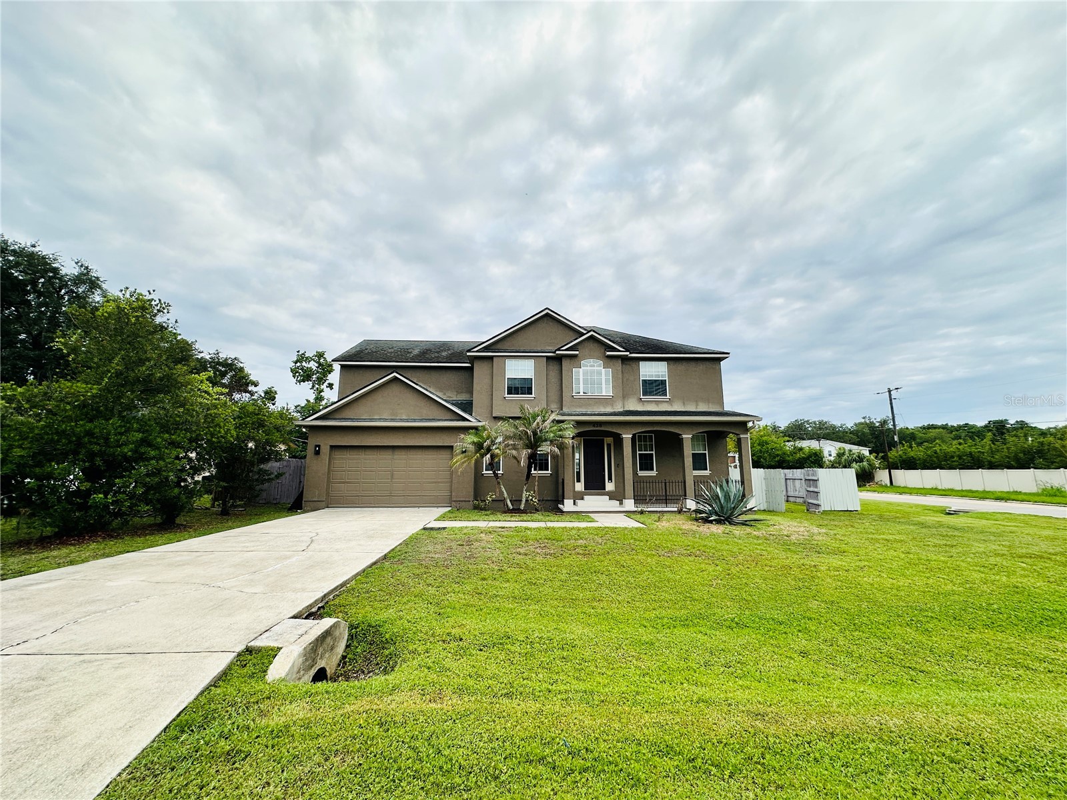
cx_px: 534
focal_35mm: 14
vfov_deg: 85.7
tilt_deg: +9.8
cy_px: 400
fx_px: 432
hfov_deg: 102.1
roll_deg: -0.2
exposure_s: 1/303
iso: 40
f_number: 2.2
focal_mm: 2.22
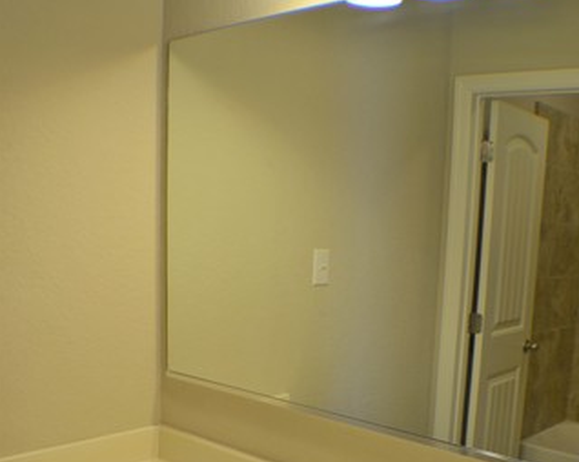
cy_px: 393
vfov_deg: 28.8
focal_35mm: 51
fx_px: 873
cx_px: 290
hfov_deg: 36.7
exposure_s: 1/80
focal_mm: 24
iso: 400
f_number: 4.5
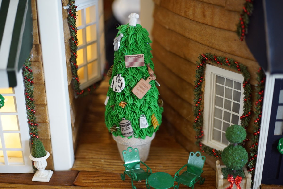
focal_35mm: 50
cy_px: 94
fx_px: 393
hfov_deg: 39.6
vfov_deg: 27.0
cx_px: 142
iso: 1600
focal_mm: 50
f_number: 2.2
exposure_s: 1/160
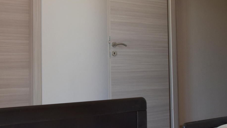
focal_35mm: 41
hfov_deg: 49.0
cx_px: 87
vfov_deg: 28.9
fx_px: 247
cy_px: 47
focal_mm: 10
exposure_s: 1/160
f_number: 6.3
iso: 400
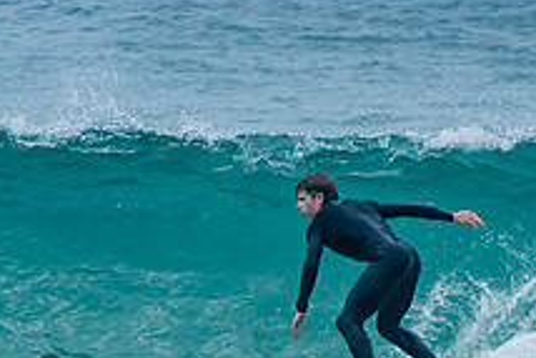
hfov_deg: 1.4
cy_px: 365
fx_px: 22228
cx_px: 173
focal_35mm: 1492
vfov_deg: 0.9
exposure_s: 1/2000
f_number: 8
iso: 500
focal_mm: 400
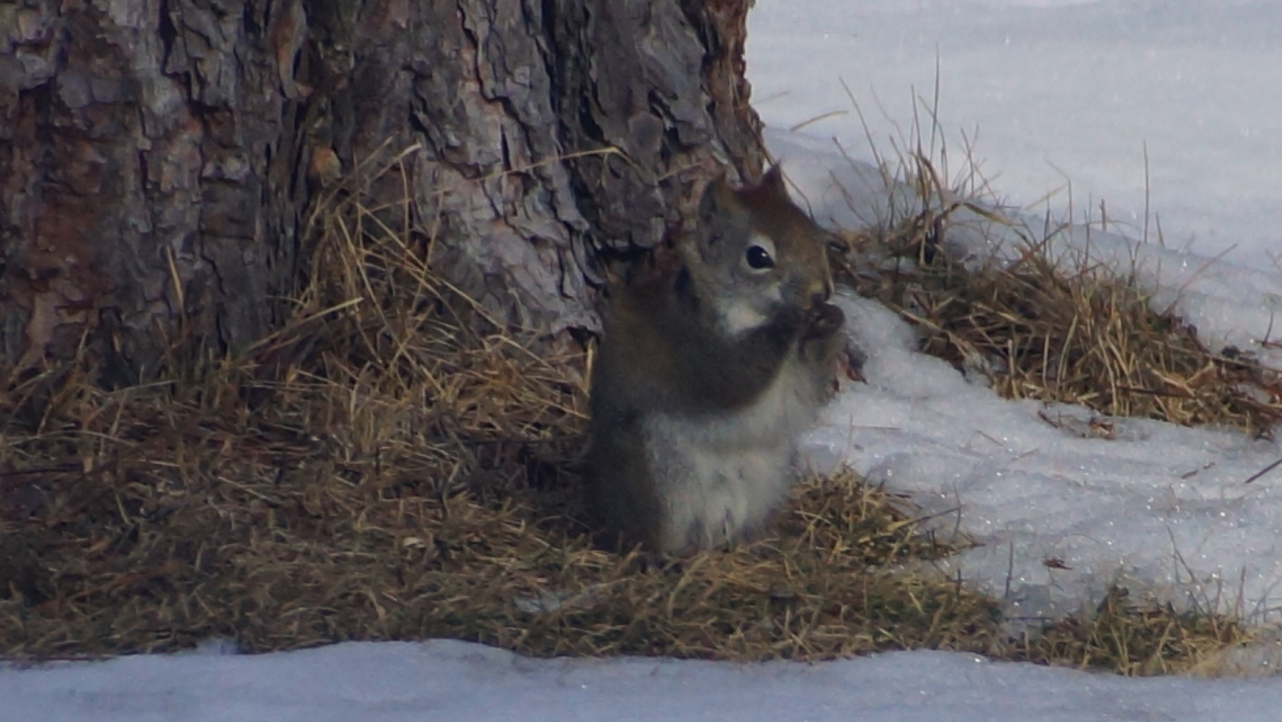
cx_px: 642
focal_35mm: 401
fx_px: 13633
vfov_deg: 3.0
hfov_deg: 5.4
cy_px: 404
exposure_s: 1/400
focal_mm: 250
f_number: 6.3
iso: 320
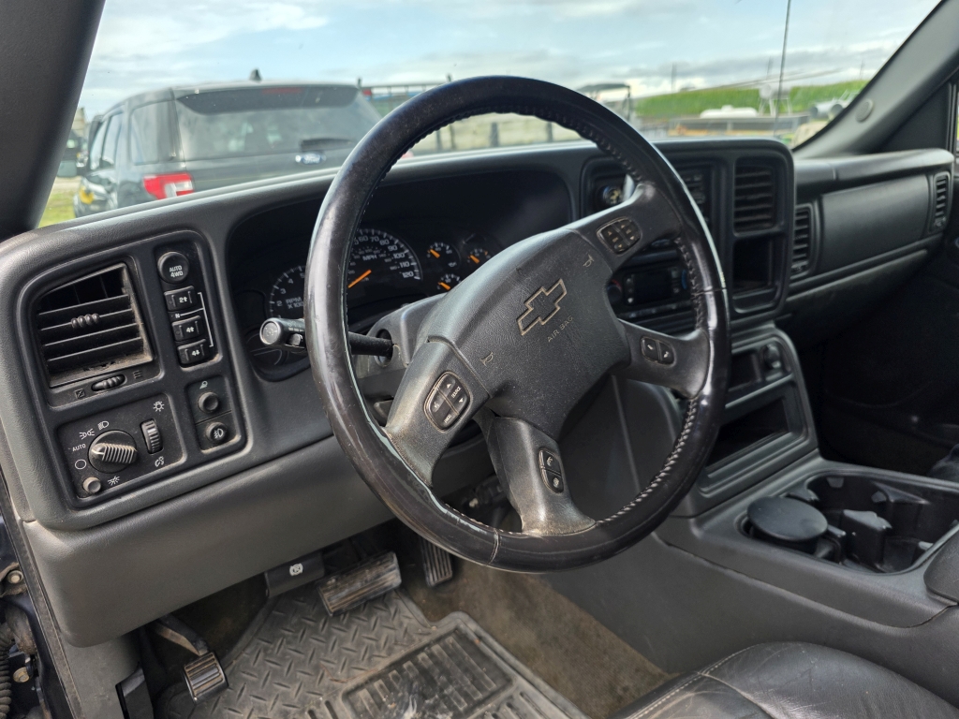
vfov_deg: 58.9
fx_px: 637
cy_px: 360
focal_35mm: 23
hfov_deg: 73.9
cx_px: 480
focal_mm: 6.3
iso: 40
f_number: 1.7
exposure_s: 1/359
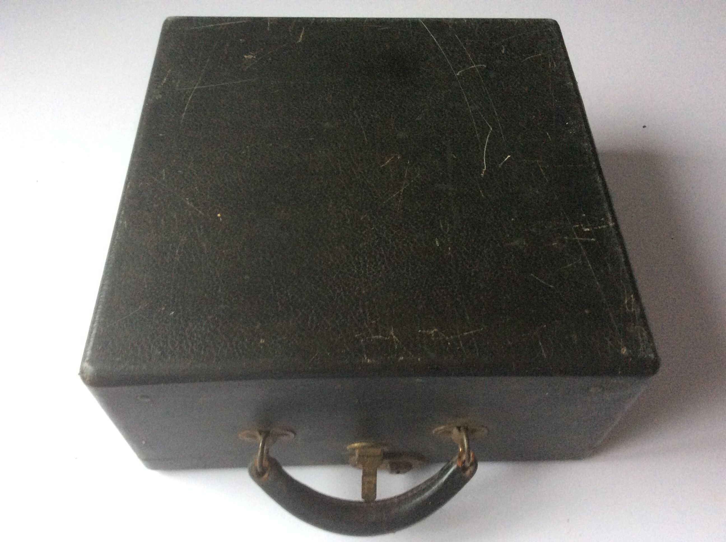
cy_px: 271
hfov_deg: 56.9
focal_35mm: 32
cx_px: 363
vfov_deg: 44.1
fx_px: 670
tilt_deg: -57.2
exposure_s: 1/25
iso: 160
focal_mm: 3.3
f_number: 2.4
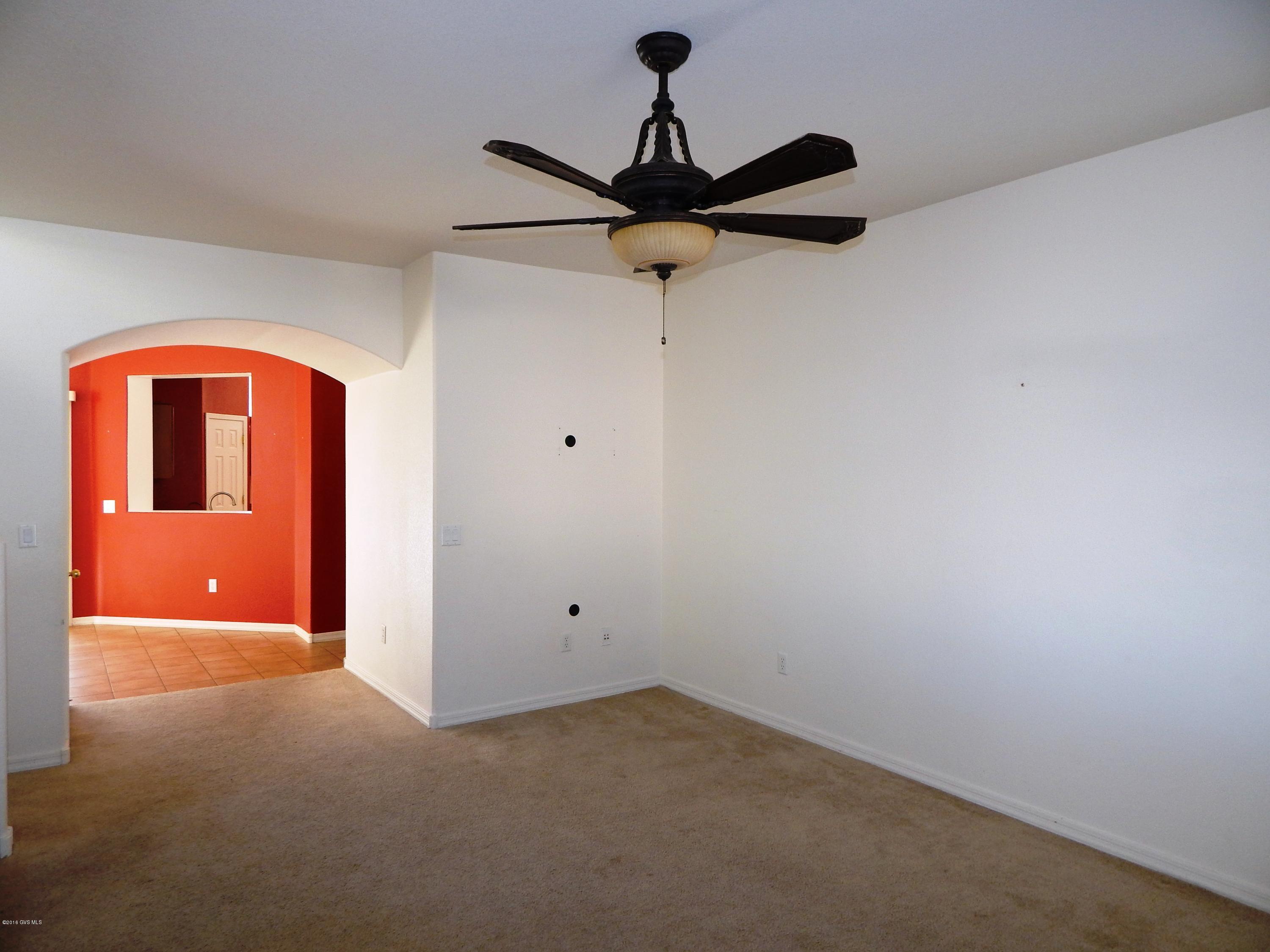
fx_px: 807
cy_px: 476
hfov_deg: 76.4
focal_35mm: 22
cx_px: 635
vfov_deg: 61.1
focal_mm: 4
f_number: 3
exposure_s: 1/30
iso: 125
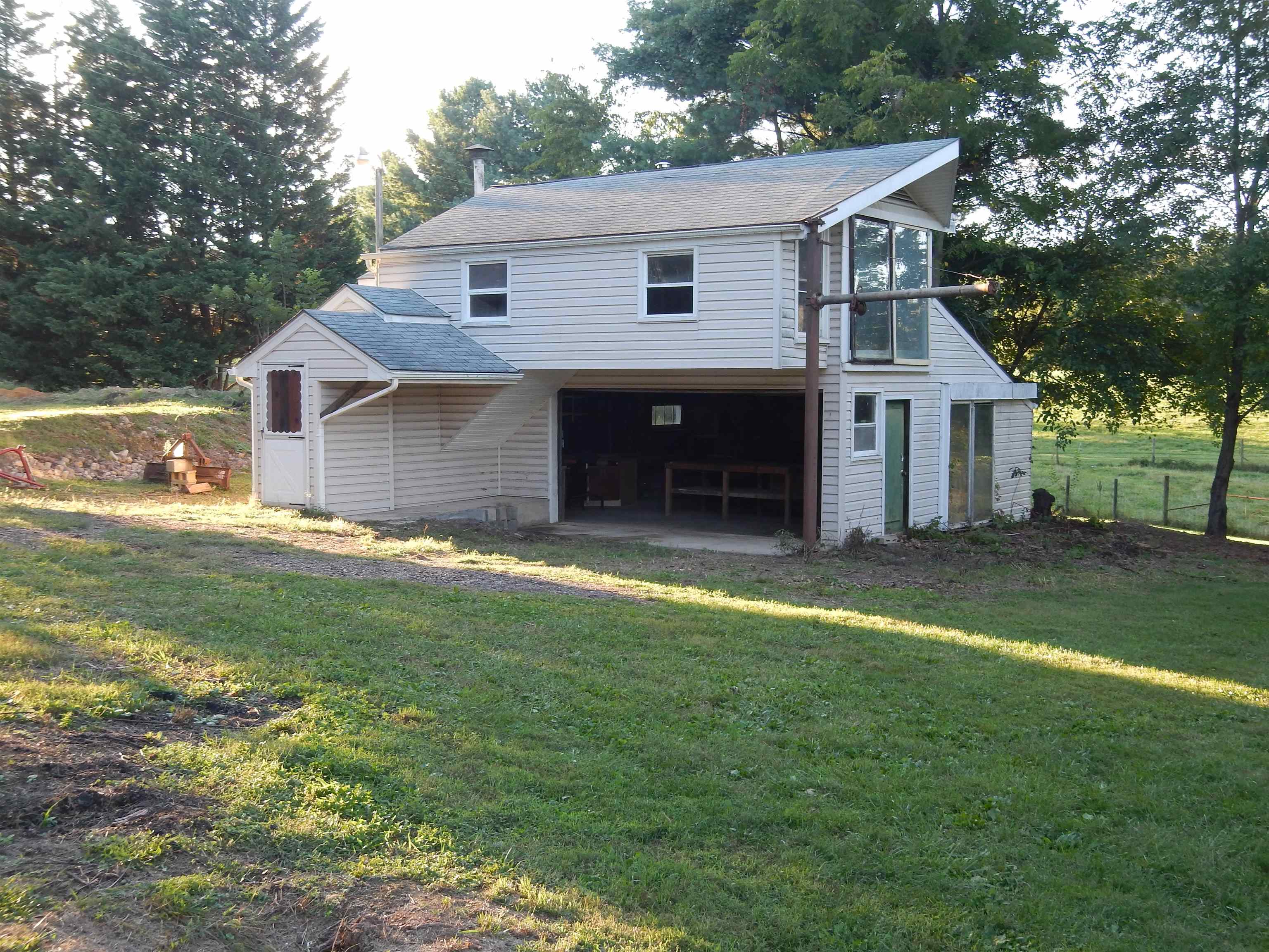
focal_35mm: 39
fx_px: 1430
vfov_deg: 36.8
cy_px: 476
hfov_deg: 47.9
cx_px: 634
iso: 125
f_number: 4
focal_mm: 7
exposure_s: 1/60
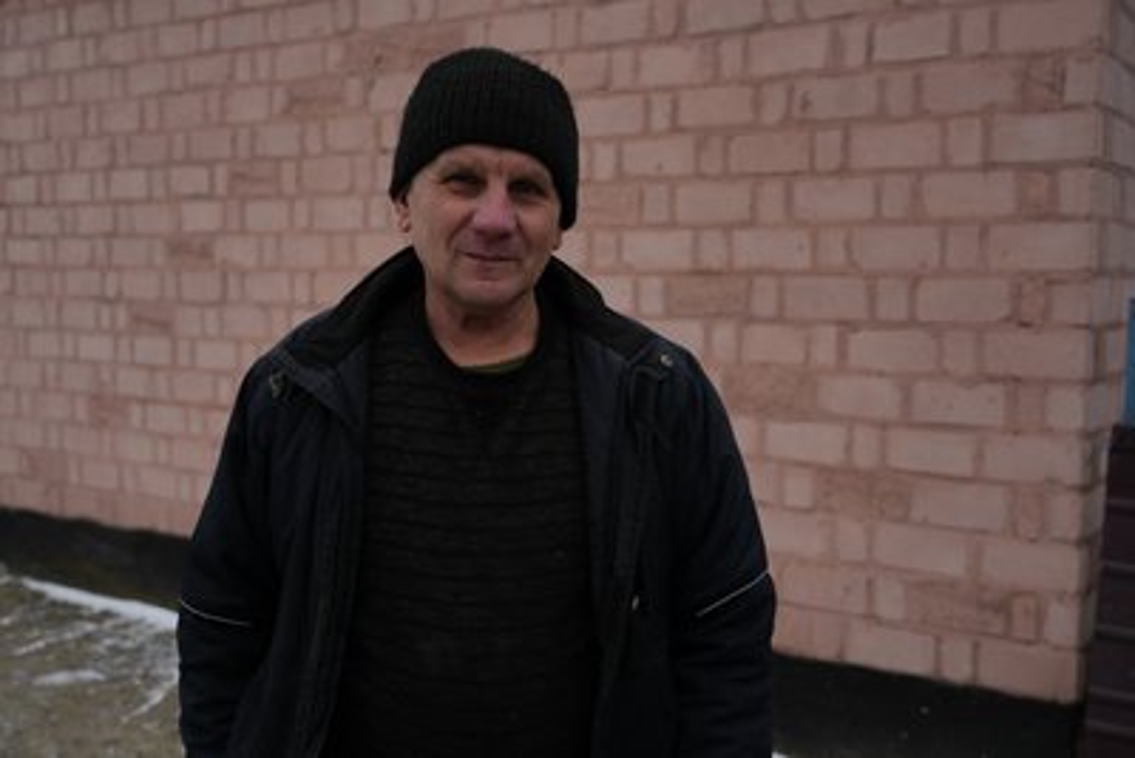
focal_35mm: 38
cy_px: 379
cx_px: 568
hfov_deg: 50.7
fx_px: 1198
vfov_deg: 35.1
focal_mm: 38
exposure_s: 1/200
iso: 100
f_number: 4
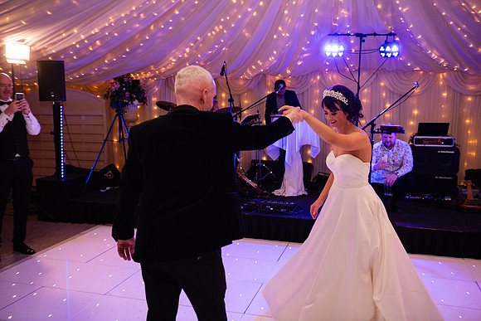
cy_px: 160
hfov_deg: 48.4
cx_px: 240
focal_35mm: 40
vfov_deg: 33.4
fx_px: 535
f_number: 3.5
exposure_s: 1/160
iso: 1000
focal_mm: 40
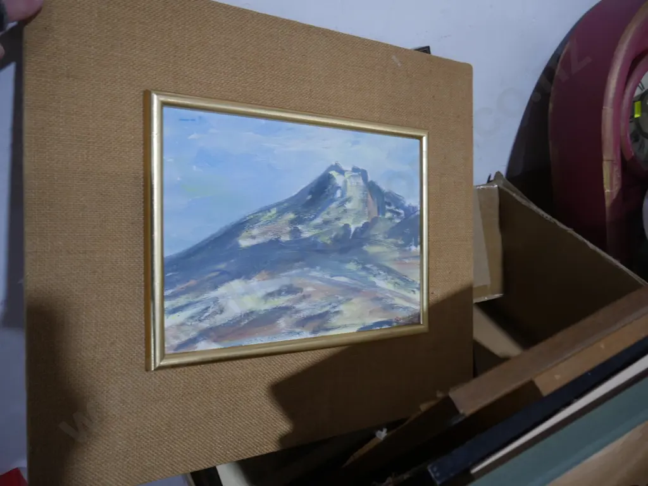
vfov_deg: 46.8
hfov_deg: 60.0
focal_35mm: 30
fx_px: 562
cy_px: 243
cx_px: 324
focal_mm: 15
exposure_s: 1/60
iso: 800
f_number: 3.6
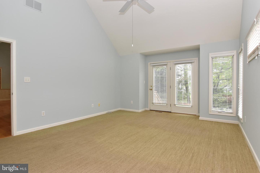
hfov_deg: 90.0
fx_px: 130
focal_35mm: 18
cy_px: 86
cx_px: 130
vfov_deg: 67.5
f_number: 9
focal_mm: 12
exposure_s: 1/100
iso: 800
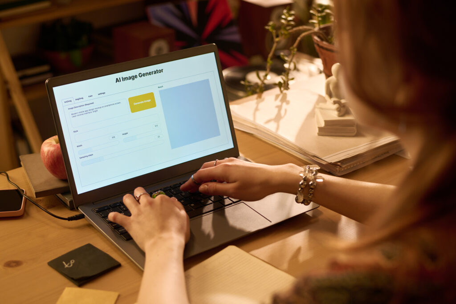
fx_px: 735
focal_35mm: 58
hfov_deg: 34.5
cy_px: 152
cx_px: 228
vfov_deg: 23.4
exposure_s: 1/160
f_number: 3.2
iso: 800
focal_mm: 58
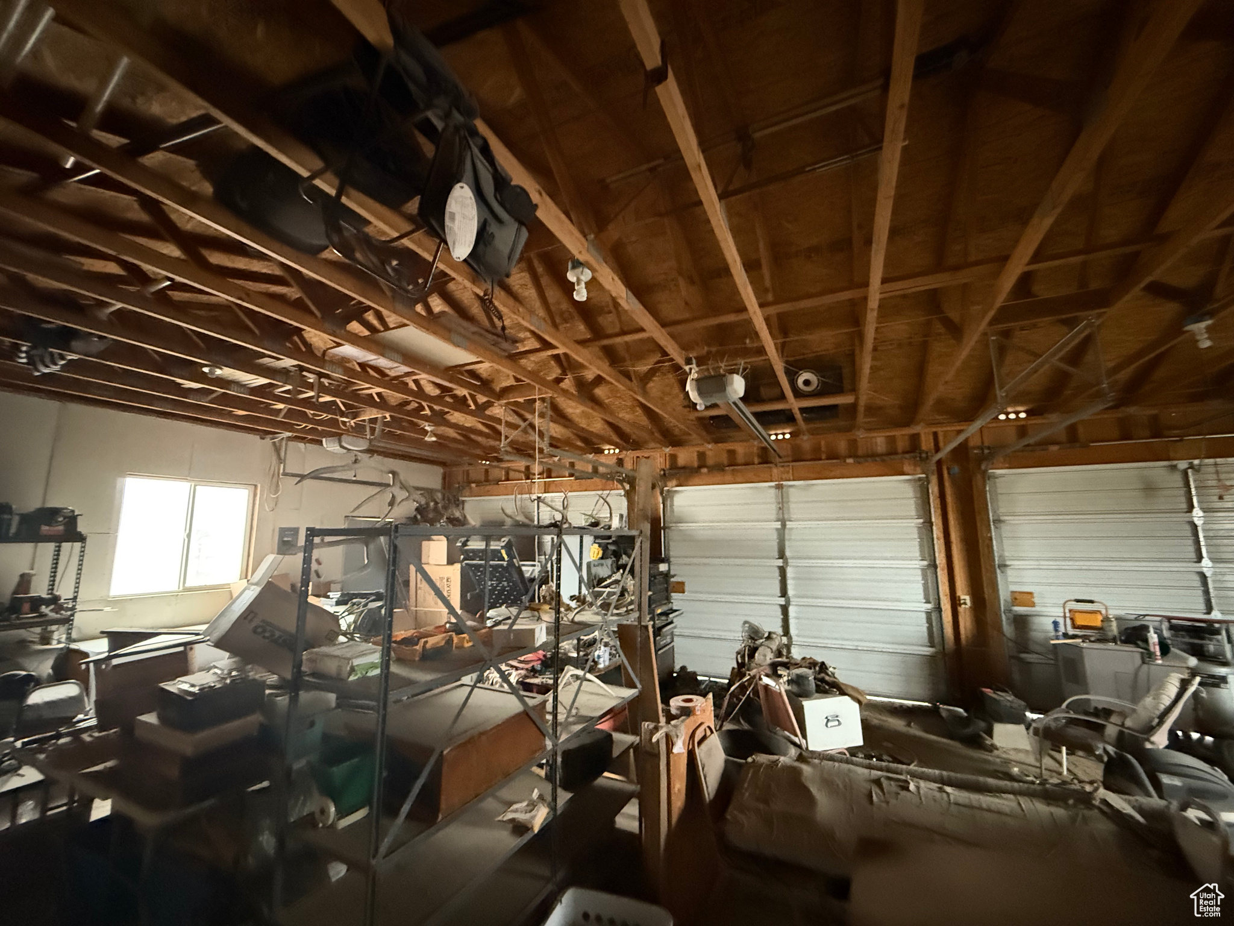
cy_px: 463
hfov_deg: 102.1
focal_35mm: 14
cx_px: 617
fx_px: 499
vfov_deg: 85.7
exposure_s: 1/37
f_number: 2.2
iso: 1600
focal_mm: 2.22
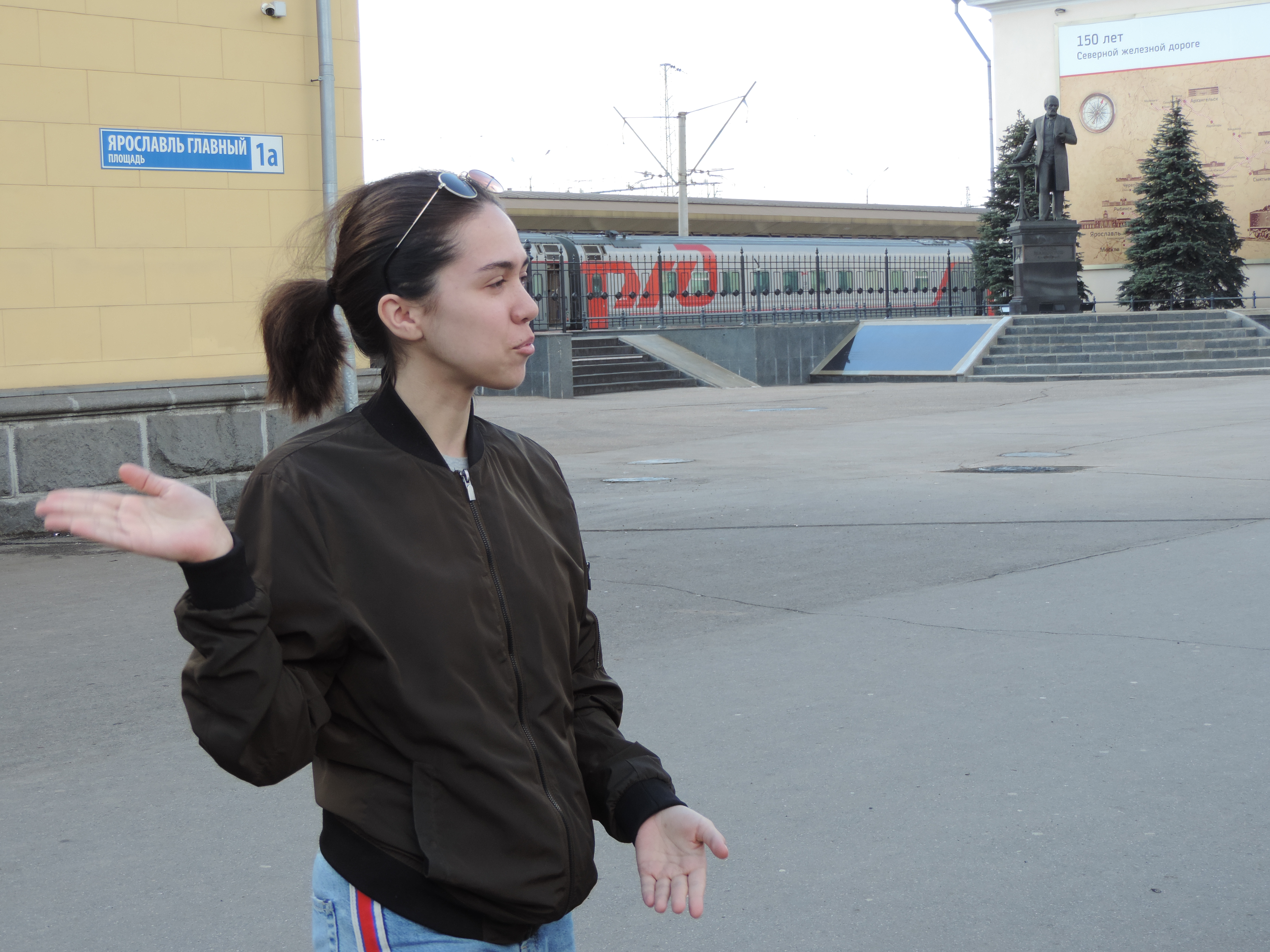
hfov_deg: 34.9
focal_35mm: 55
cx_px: 635
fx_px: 2018
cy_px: 476
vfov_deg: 26.6
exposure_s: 1/160
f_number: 3.7
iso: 80
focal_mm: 9.8
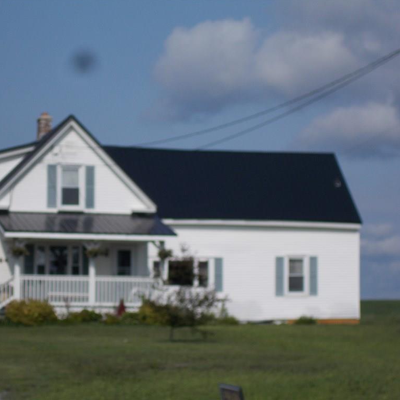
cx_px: 158
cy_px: 199
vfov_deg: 13.0
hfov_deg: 13.0
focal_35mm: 134
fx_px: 1752
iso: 80
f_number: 15.5
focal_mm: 20.1
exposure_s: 1/125
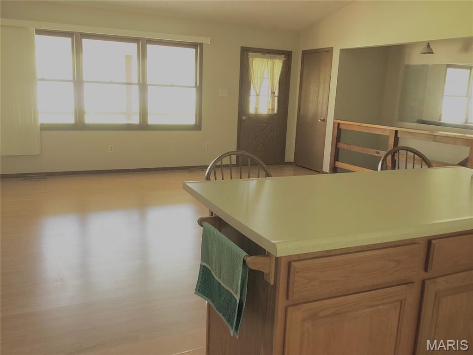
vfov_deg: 45.4
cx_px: 236
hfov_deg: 58.4
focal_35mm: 31
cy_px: 178
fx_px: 424
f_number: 2.4
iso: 125
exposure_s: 1/60
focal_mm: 3.3
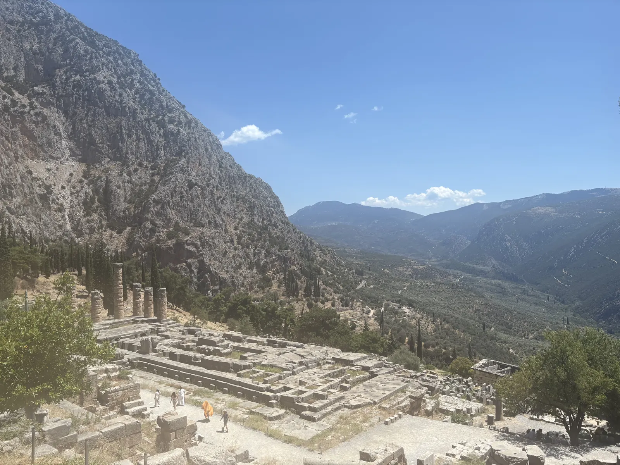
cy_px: 232
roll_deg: +2.3
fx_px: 466
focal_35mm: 26
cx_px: 310
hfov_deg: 67.3
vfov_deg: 53.1
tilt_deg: +0.7
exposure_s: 1/4608
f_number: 1.6
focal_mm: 5.96
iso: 50
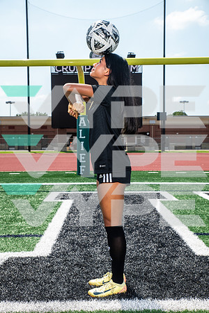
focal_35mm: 46
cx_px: 104
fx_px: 401
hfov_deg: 29.2
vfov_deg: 42.7
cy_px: 156
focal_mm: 46
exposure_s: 1/320
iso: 100
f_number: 7.1
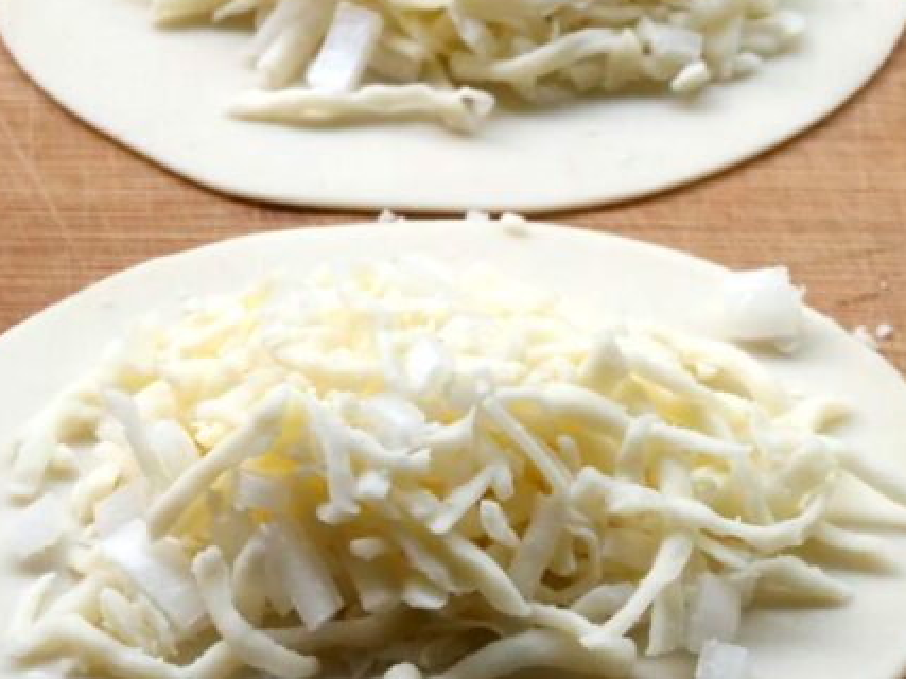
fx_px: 4710
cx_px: 554
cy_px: 393
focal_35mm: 180
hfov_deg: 11.0
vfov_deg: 8.2
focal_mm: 60
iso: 3200
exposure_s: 1/125
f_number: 14
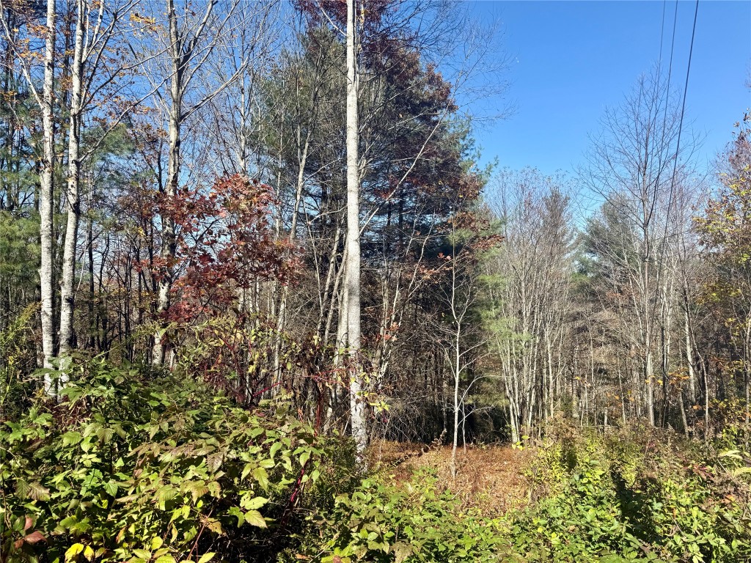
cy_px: 282
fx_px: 521
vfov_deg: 56.8
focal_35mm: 24
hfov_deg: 71.6
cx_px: 376
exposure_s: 1/2525
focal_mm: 6.76
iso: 80
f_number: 1.78
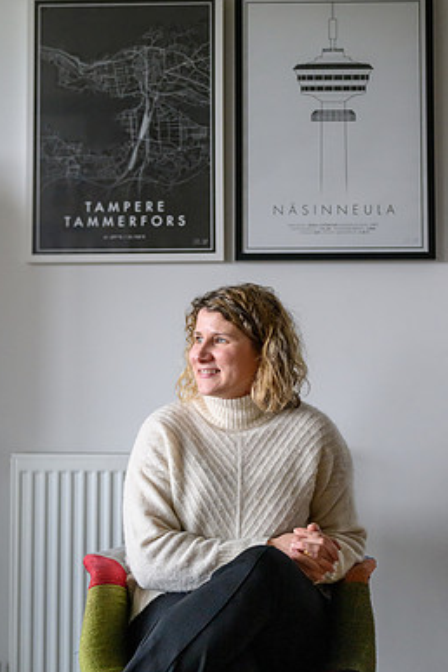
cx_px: 236
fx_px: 1064
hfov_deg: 23.8
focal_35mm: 57
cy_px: 290
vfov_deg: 35.0
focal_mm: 49
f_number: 2.2
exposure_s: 1/250
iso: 5000
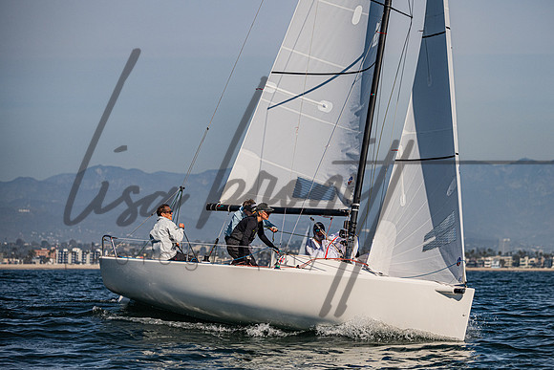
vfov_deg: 6.7
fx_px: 3139
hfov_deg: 10.1
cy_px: 168
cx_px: 304
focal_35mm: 204
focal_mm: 175
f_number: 5.6
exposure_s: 1/5000
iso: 320
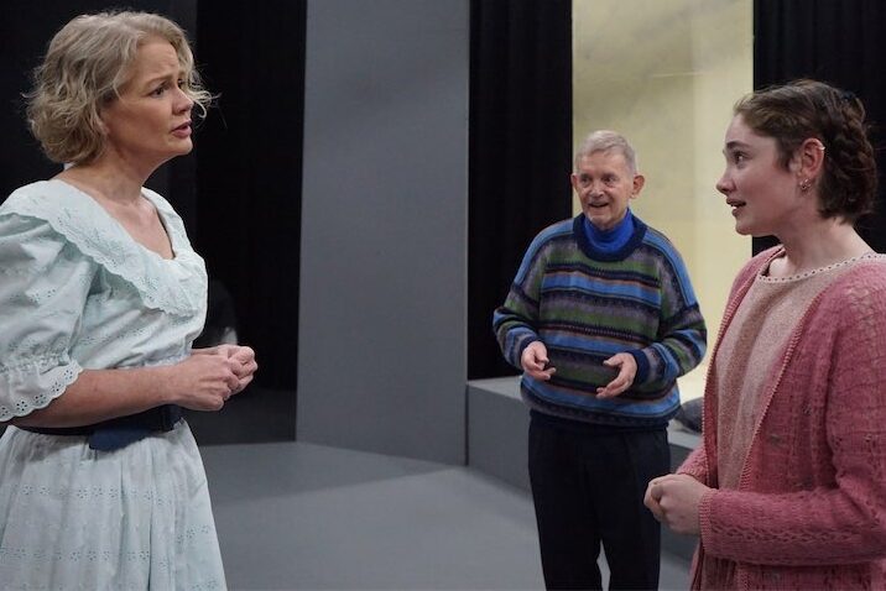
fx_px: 812
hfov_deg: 57.2
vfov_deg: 40.0
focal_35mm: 33
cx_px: 443
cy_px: 296
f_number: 4
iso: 6400
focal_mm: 33
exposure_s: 1/125
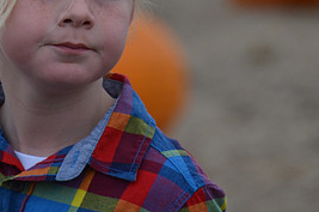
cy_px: -7
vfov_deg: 1.4
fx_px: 8642
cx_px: 97
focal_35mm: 977
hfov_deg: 2.1
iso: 360
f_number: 5.6
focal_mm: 300
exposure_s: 1/500
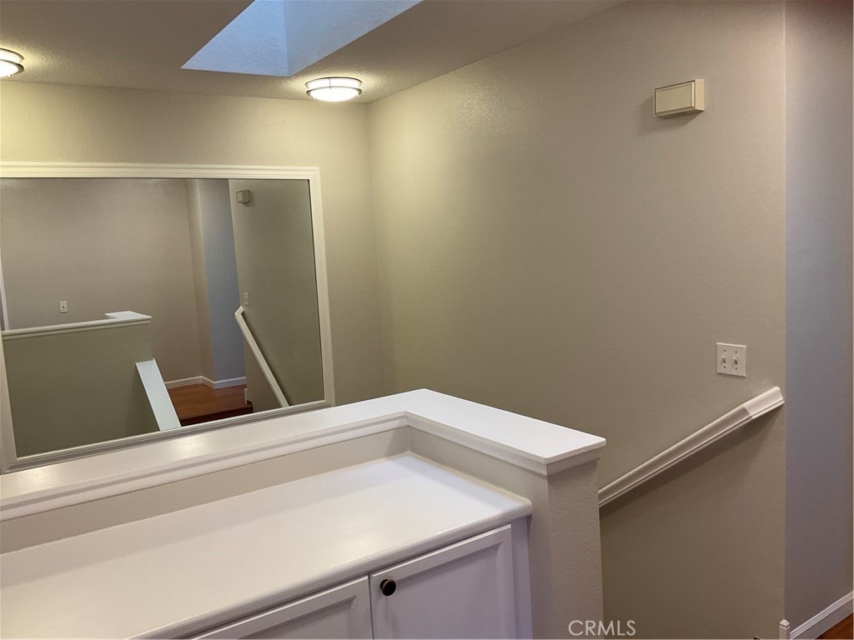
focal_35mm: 29
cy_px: 320
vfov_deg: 48.2
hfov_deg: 61.7
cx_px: 427
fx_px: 715
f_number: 1.8
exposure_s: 1/60
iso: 50
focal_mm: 3
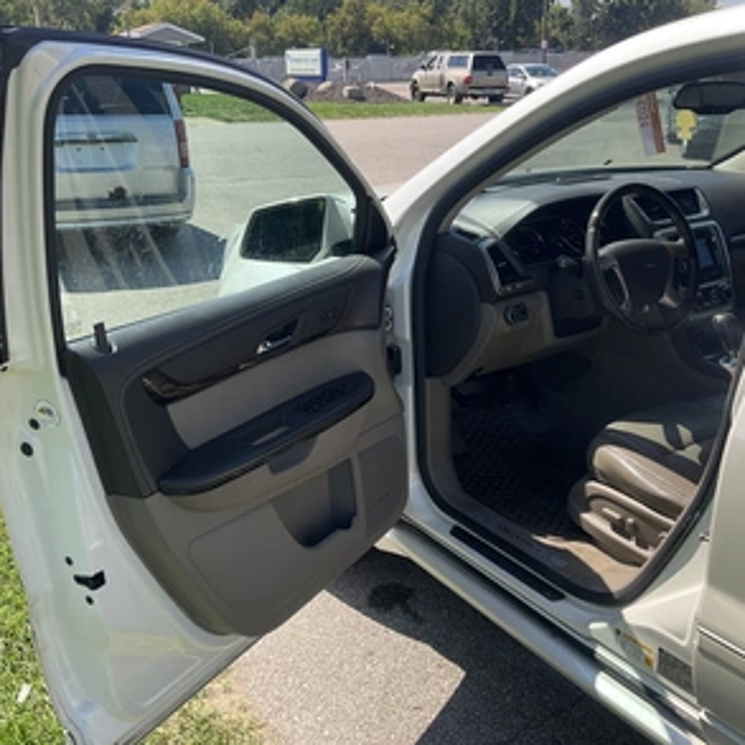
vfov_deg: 47.2
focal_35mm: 35
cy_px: 366
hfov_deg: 47.2
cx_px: 379
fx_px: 852
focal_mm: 3
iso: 25
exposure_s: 1/855
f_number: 1.8
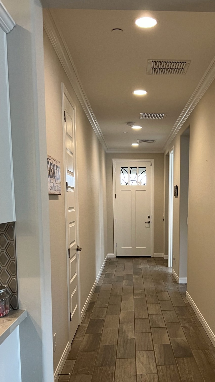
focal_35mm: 37
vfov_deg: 53.3
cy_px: 245
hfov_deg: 31.6
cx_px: 150
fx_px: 375
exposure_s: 1/60
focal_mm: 5.7
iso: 125
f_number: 1.5
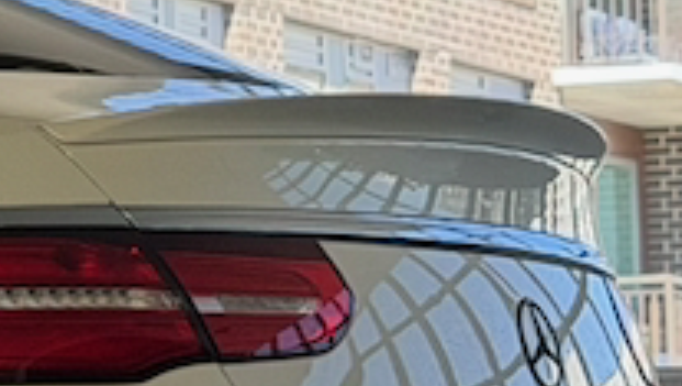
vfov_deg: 3.8
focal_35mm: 323
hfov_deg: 6.3
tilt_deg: +4.7
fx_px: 5848
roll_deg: -0.7
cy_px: 92
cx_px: -1081
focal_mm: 6.76
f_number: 1.78
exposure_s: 1/478
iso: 80
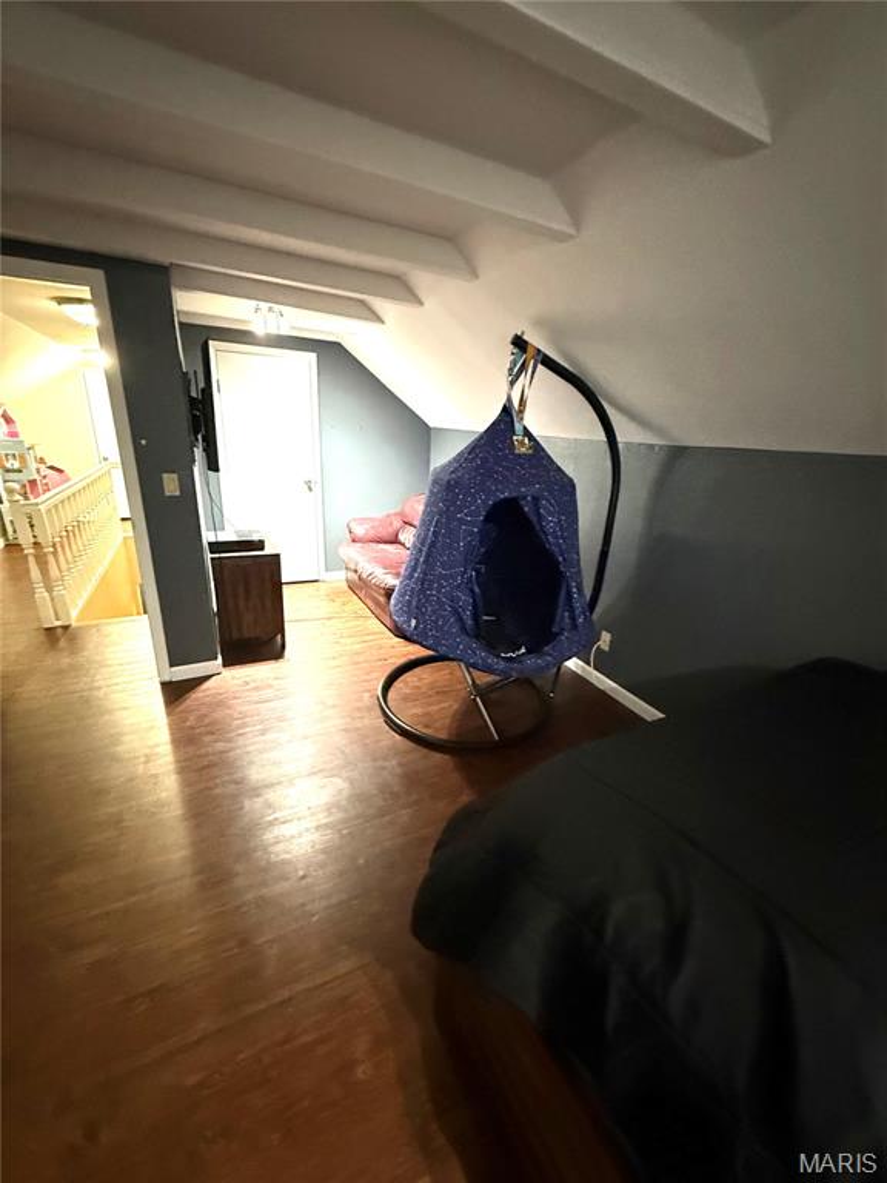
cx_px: 444
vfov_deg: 102.1
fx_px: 478
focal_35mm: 14
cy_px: 592
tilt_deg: -15.7
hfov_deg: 85.7
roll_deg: -0.5
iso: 1000
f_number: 2.2
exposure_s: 1/40
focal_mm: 2.22
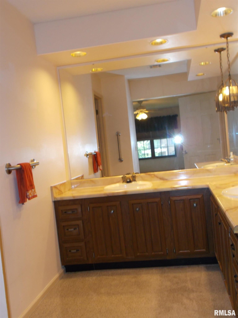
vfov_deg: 47.9
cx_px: 119
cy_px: 159
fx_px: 358
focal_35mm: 39
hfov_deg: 36.8
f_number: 3.9
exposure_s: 1/30
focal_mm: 6.9
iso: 200
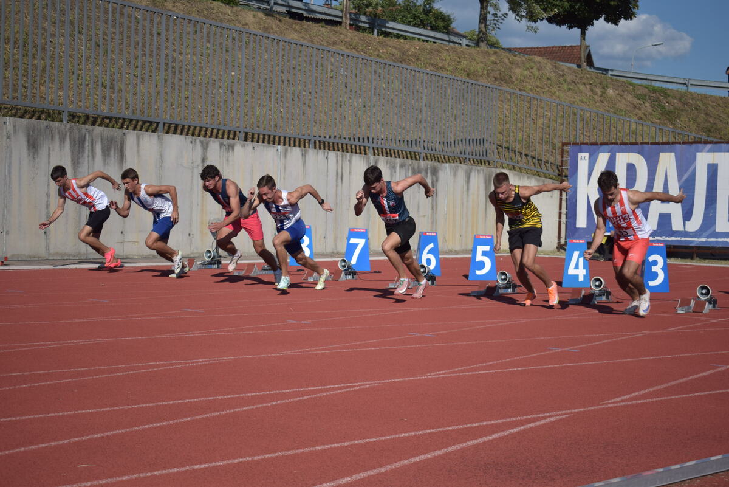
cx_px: 364
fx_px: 1155
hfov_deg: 35.0
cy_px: 244
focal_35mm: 57
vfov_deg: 23.8
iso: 360
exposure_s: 1/4000
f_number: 4.8
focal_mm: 38
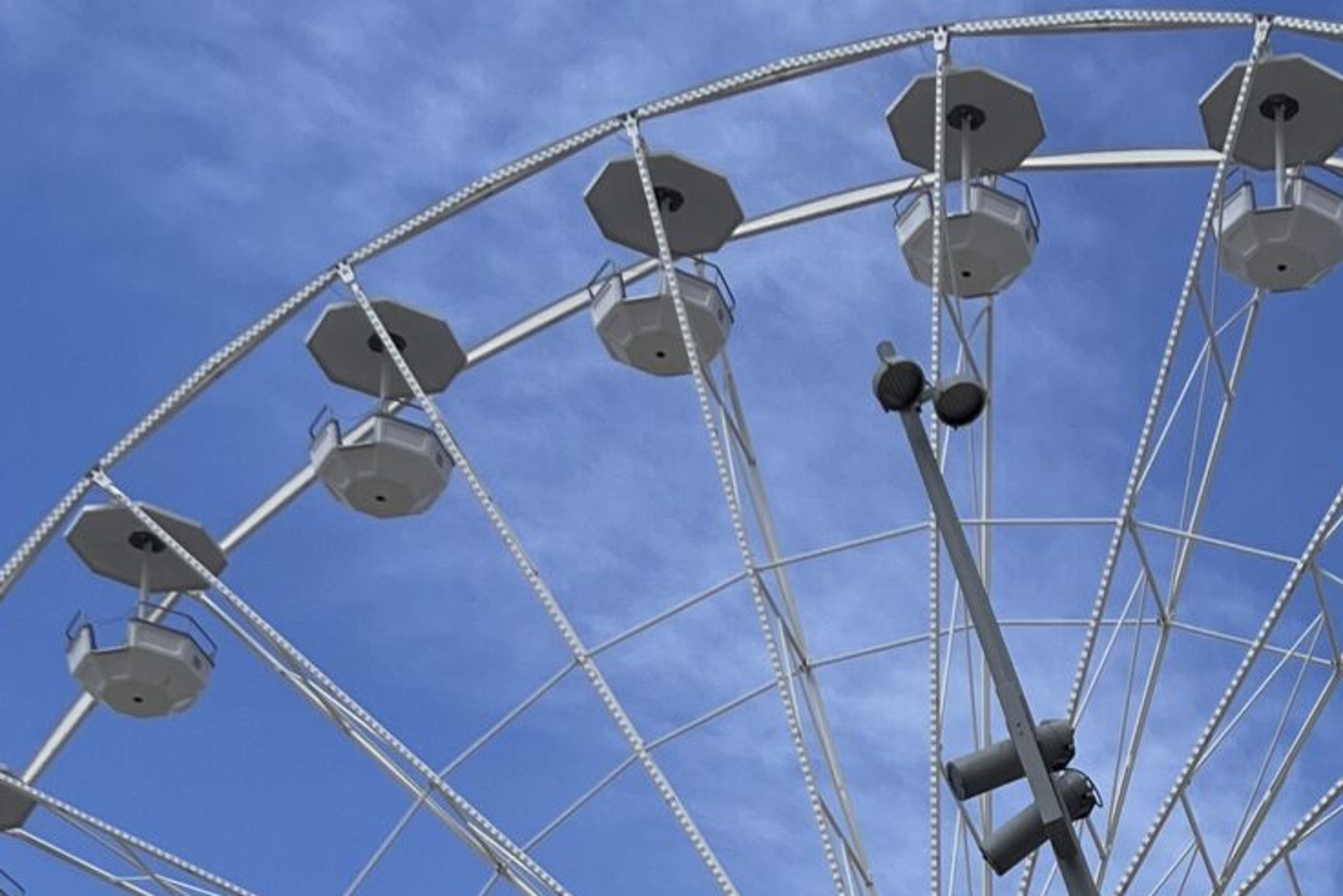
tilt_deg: +15.5
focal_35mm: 94
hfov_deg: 21.3
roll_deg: +1.8
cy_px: 1752
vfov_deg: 12.8
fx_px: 3507
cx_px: 1153
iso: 50
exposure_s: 1/5319
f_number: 1.5
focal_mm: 5.7
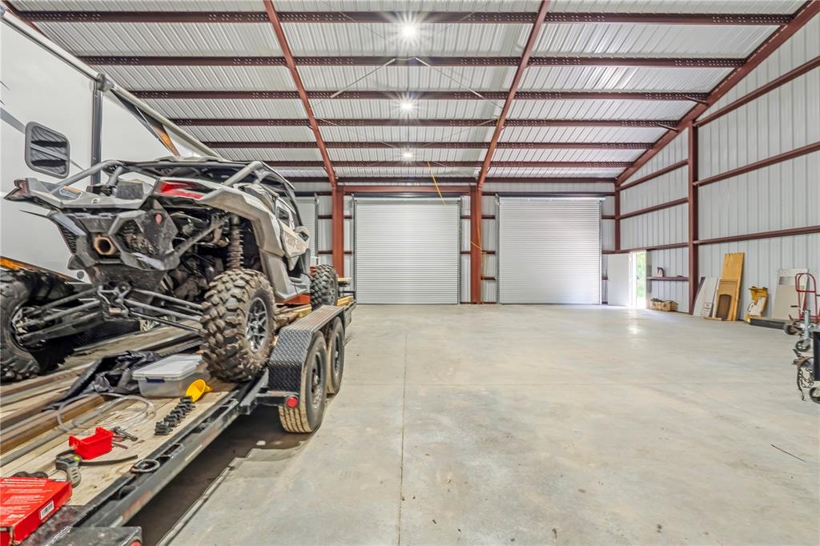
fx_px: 376
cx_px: 410
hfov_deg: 95.0
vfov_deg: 72.0
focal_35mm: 16
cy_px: 273
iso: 250
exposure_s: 1/125
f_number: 9
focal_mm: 11
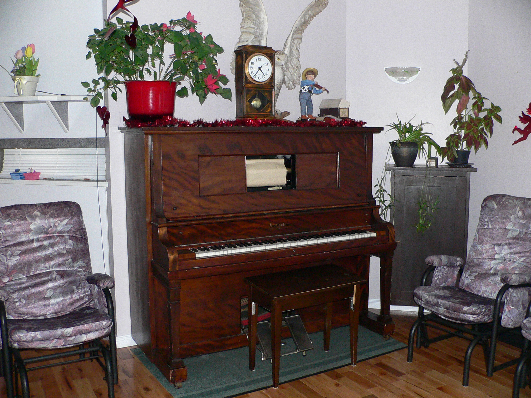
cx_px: 266
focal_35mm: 35
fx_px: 537
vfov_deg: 40.7
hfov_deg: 52.6
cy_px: 199
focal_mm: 4.6
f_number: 2.8
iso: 300
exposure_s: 1/60
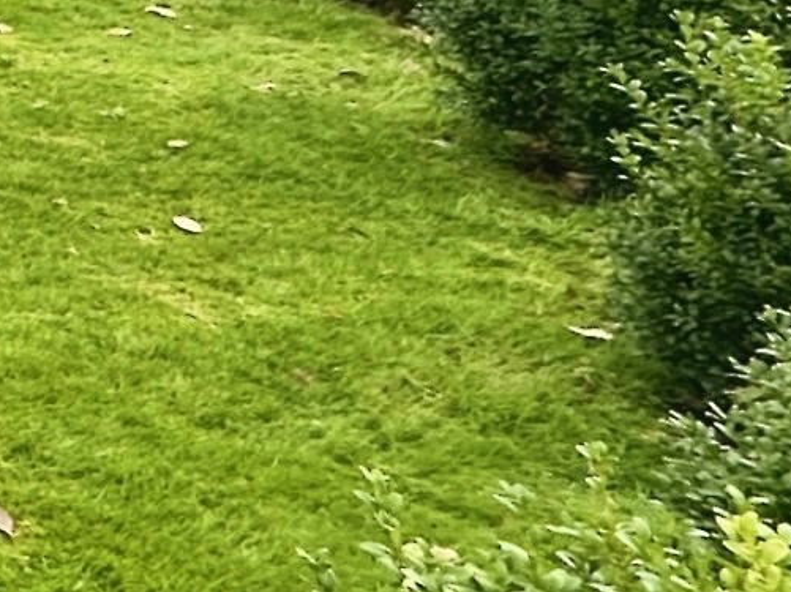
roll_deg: +1.4
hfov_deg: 12.8
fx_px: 1850
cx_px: -1383
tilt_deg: -9.2
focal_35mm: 81
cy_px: -28
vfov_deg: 17.7
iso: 40
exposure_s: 1/302
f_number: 2.2
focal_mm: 2.22
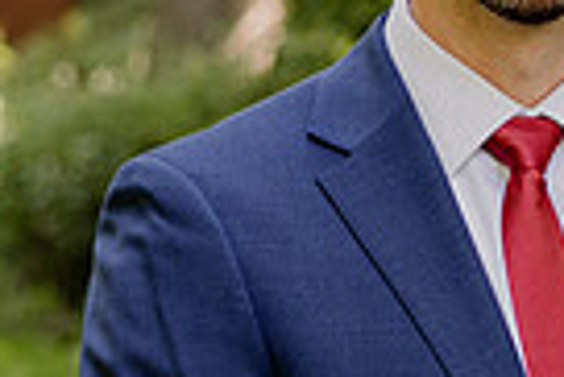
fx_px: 3874
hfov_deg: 8.1
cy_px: 191
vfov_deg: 5.6
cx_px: 892
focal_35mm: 247
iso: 160
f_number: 3.2
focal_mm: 58
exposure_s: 1/160
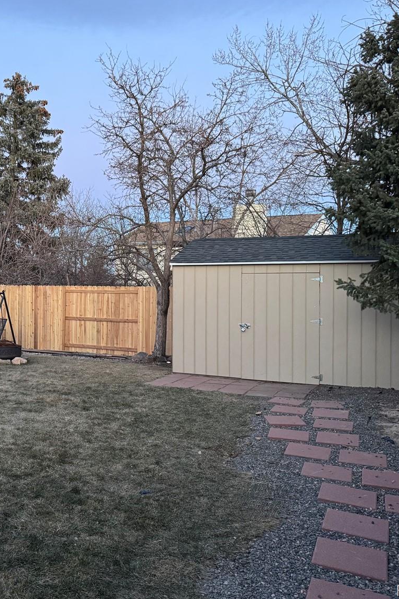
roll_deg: -0.7
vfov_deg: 54.4
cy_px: 287
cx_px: 62
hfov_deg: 36.2
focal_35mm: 35
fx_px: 582
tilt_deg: -1.1
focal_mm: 6.76
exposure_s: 1/60
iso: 500
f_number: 1.78
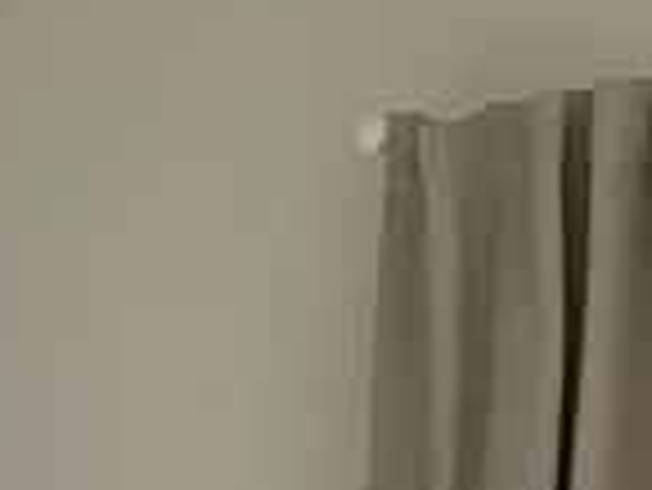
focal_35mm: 184
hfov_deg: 10.6
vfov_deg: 7.0
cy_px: 1600
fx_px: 3469
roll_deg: +0.7
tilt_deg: -9.5
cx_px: -126
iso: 160
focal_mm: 4.2
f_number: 1.6
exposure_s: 1/60
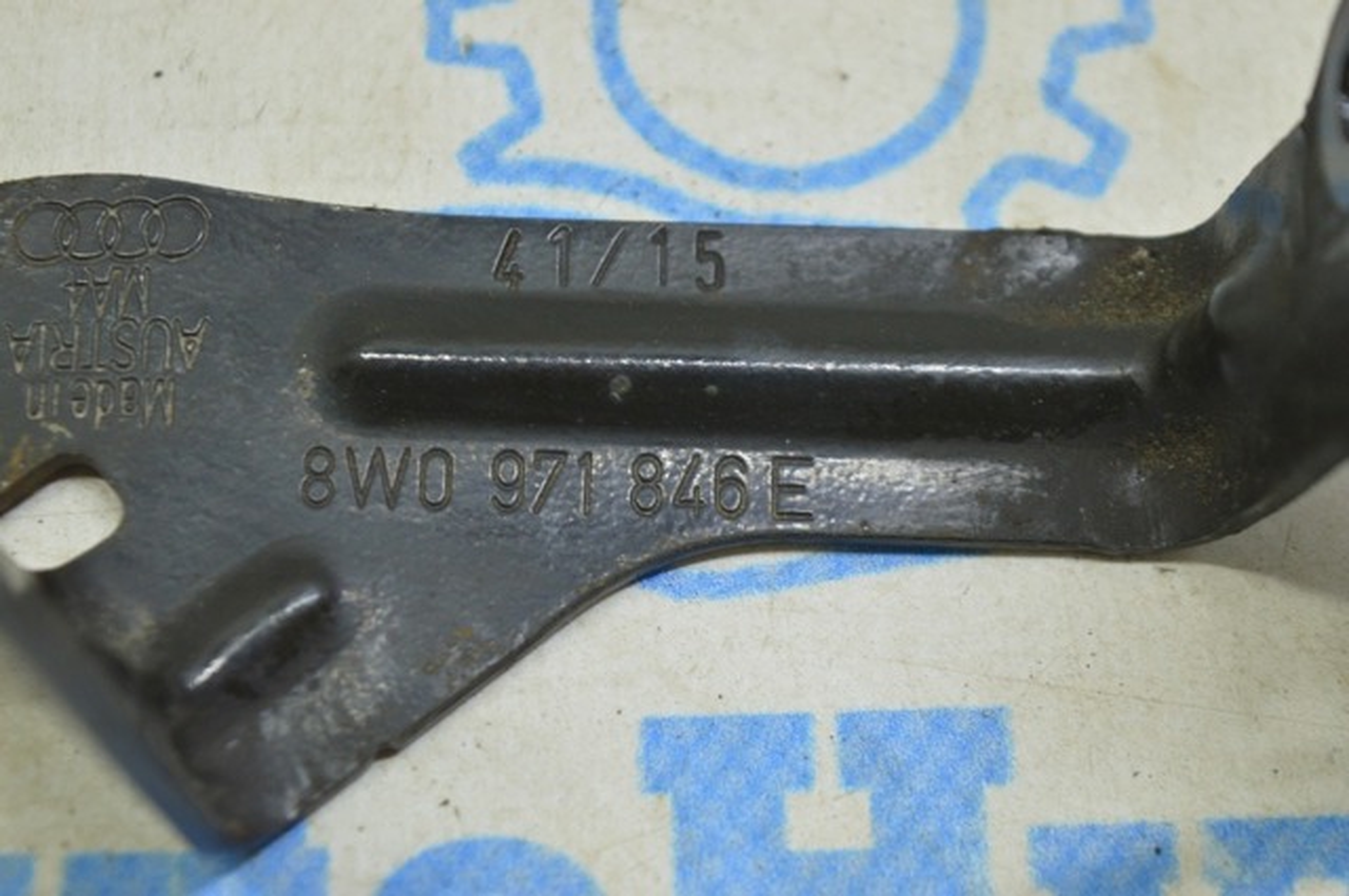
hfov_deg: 26.0
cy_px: 448
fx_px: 2919
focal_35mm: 78
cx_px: 674
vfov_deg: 17.4
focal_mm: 52
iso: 400
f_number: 5.6
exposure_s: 1/20
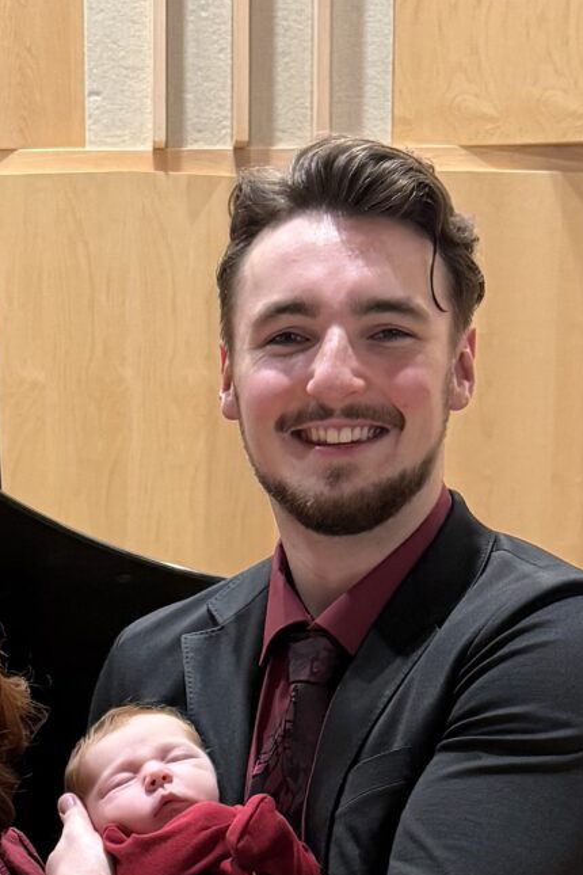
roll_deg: +0.9
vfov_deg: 19.3
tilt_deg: -10.6
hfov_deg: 13.8
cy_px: 1080
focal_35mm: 99
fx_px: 2405
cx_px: 119
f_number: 1.78
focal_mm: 6.76
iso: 320
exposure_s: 1/60
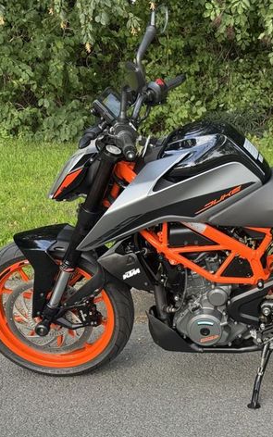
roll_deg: -0.1
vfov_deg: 29.8
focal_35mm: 69
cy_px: 220
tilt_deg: -13.2
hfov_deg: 18.5
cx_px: 250
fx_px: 821
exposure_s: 1/180
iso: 64
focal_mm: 6.76
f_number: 1.78
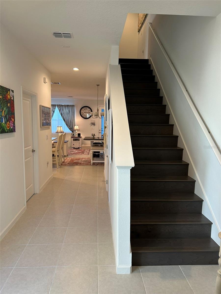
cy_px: 147
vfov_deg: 67.3
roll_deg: -1.3
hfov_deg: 53.1
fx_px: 221
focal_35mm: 26
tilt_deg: -5.7
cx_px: 110
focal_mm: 5.7
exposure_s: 1/60
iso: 80
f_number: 1.5
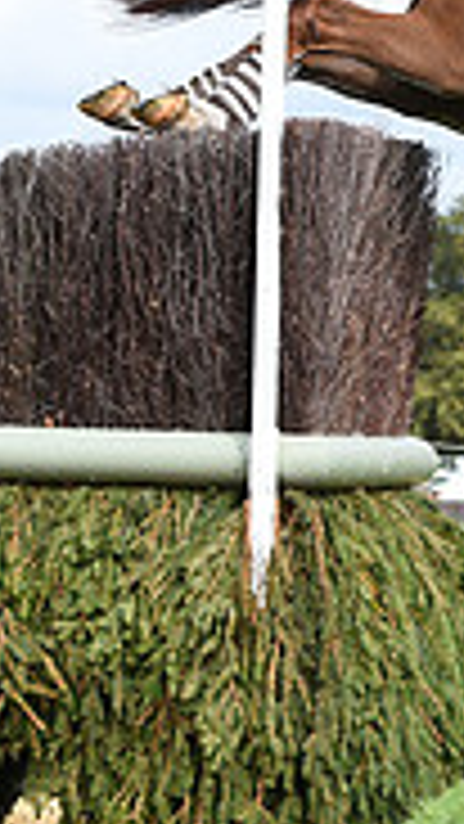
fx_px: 5072
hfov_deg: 5.1
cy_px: 324
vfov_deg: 9.3
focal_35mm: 232
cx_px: 1050
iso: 180
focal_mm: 70
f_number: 3.5
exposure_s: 1/1250
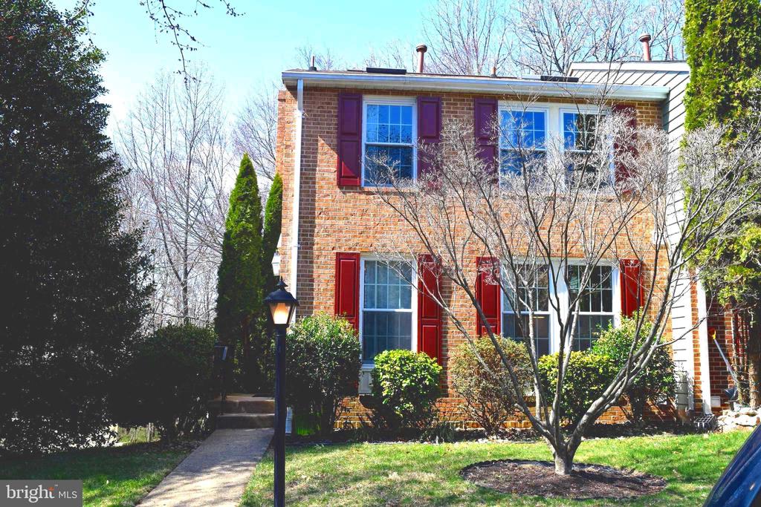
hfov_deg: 53.1
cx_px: 380
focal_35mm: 36
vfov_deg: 36.9
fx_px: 761
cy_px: 254
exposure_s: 1/200
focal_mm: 24
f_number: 7.1
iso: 100
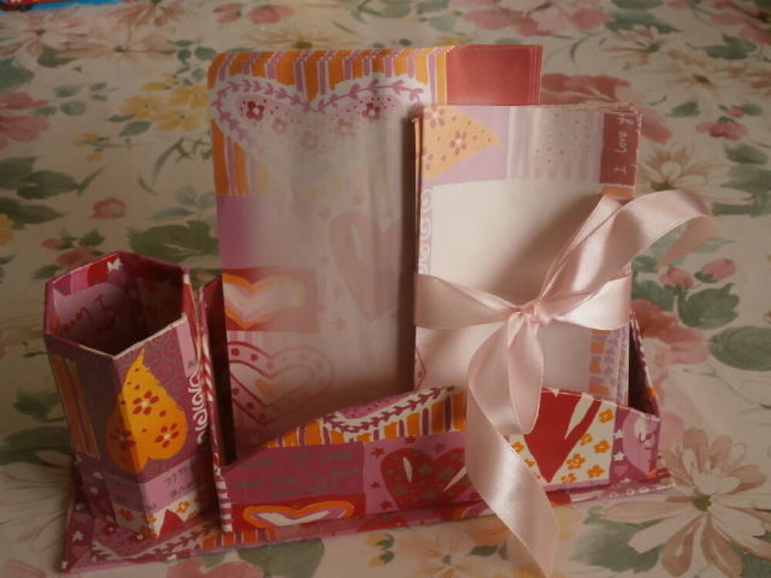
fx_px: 1047
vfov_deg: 30.9
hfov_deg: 40.4
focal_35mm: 47
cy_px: 289
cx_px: 386
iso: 80
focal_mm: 8.3
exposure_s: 1/60
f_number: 3.4
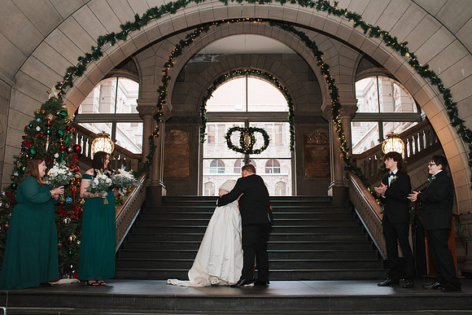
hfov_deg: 52.8
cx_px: 233
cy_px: 158
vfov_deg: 36.6
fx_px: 475
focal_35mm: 36
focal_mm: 35
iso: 1000
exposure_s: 1/200
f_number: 3.5
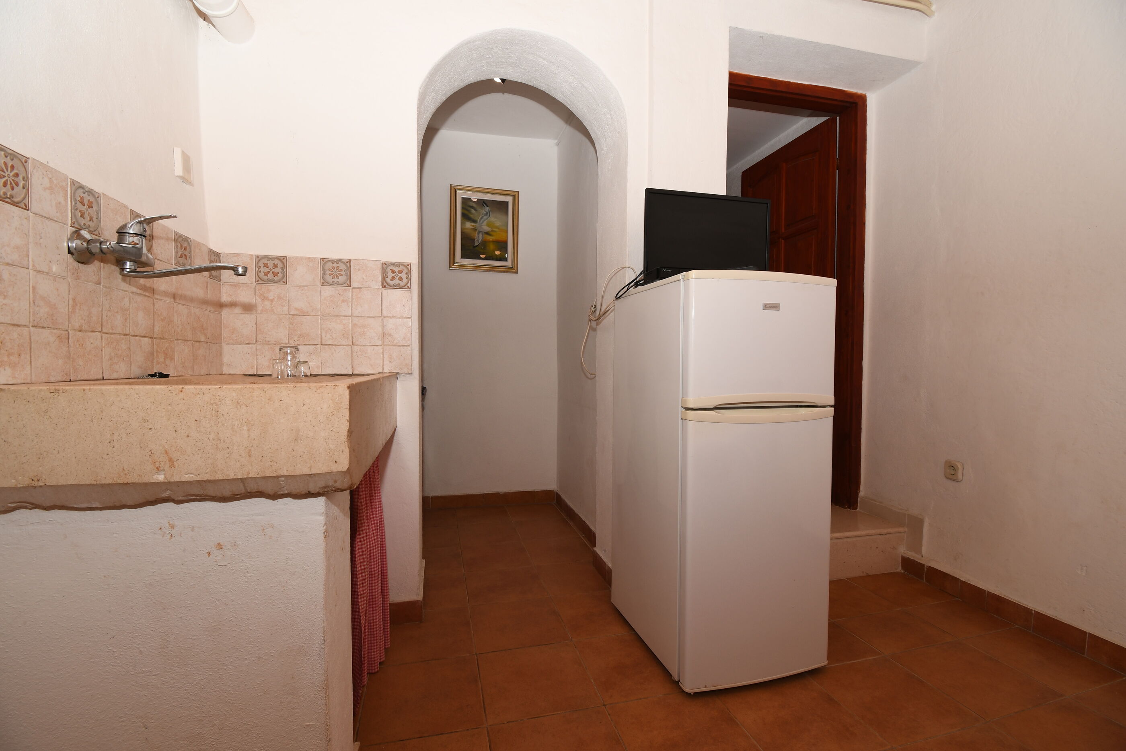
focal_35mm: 15
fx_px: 469
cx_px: 563
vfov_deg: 77.3
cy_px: 376
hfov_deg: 100.4
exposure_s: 1/100
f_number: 8
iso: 250
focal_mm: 10
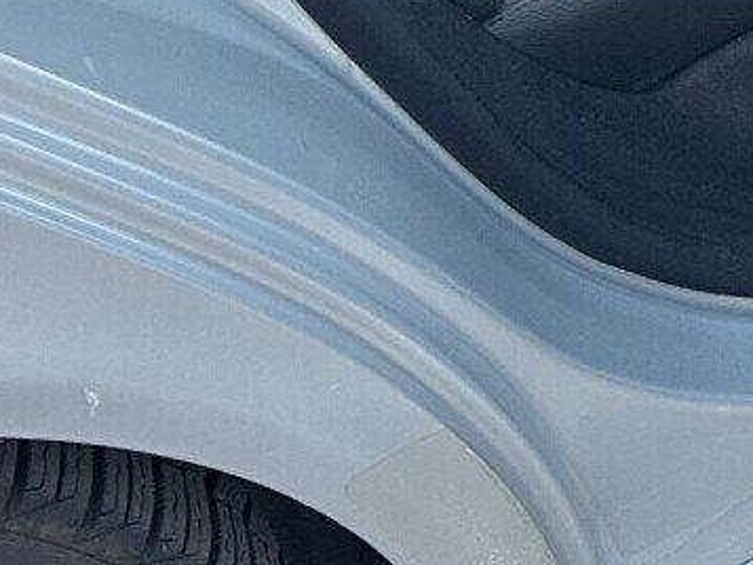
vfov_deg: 10.4
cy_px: -574
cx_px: 861
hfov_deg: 14.6
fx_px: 2851
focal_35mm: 131
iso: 200
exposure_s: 1/58
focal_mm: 6.86
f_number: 1.78
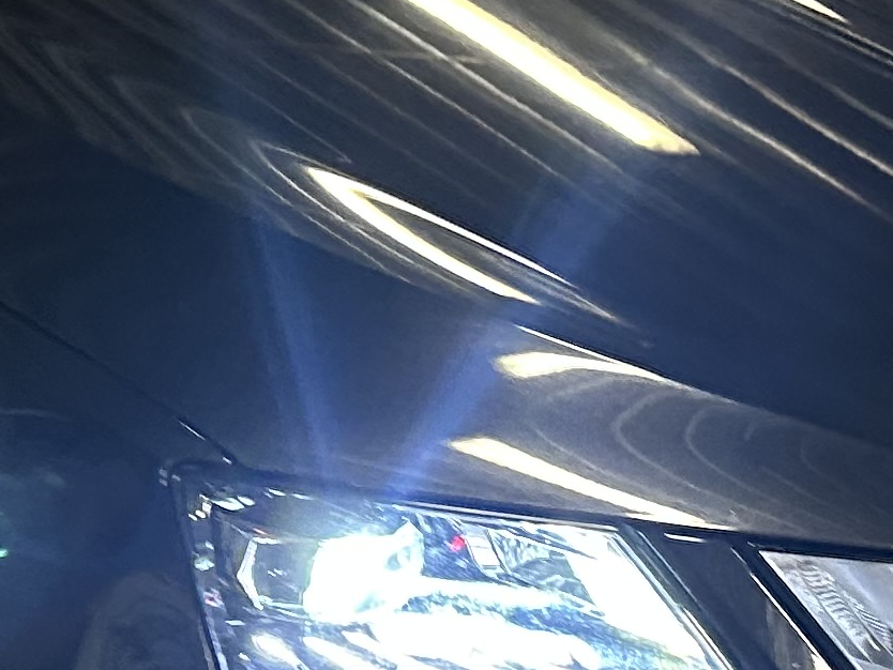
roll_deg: -1.7
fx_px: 2993
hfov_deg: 16.8
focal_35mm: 116
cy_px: 508
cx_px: 161
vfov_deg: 12.7
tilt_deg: -16.3
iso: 800
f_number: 1.78
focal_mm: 6.86
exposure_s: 1/50
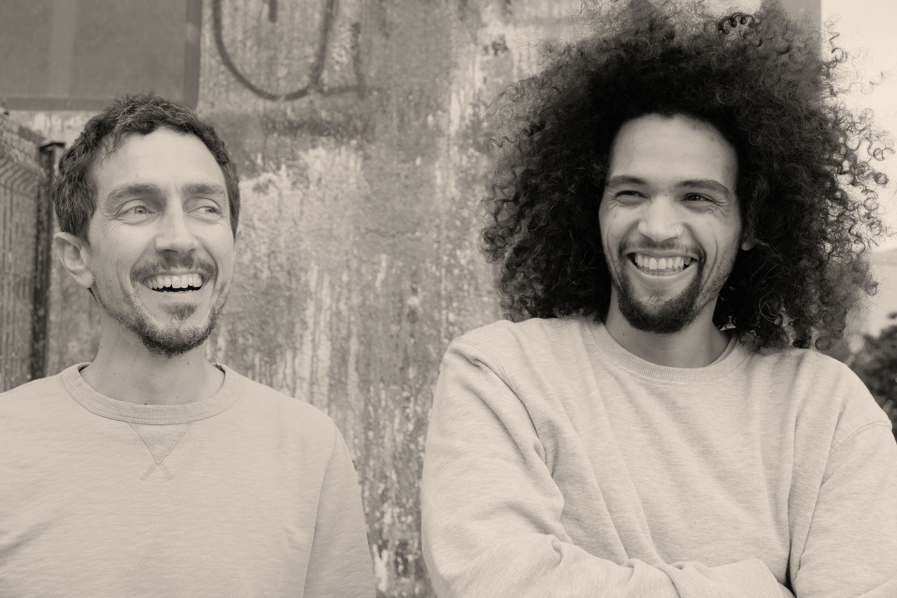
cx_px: 448
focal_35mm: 45
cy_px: 299
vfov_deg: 29.9
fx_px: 1121
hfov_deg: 43.6
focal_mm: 30.2
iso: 400
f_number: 5.6
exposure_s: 1/420
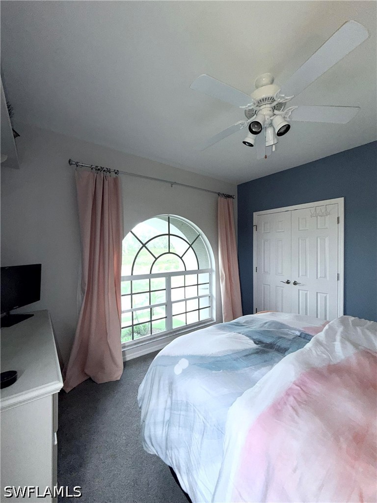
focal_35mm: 14
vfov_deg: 102.1
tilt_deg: -0.1
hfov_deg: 85.7
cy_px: 252
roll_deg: -0.1
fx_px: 203
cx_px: 188
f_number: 2.2
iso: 40
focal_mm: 2.22
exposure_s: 1/120
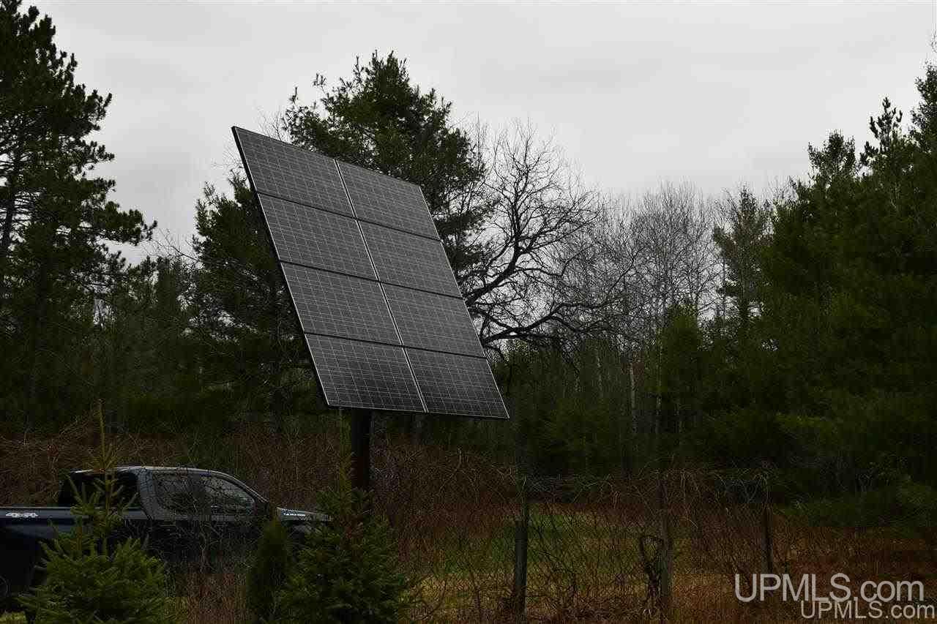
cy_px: 312
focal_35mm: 52
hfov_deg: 38.2
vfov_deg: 26.0
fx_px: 1353
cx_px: 468
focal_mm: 35
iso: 100
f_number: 8
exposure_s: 1/250
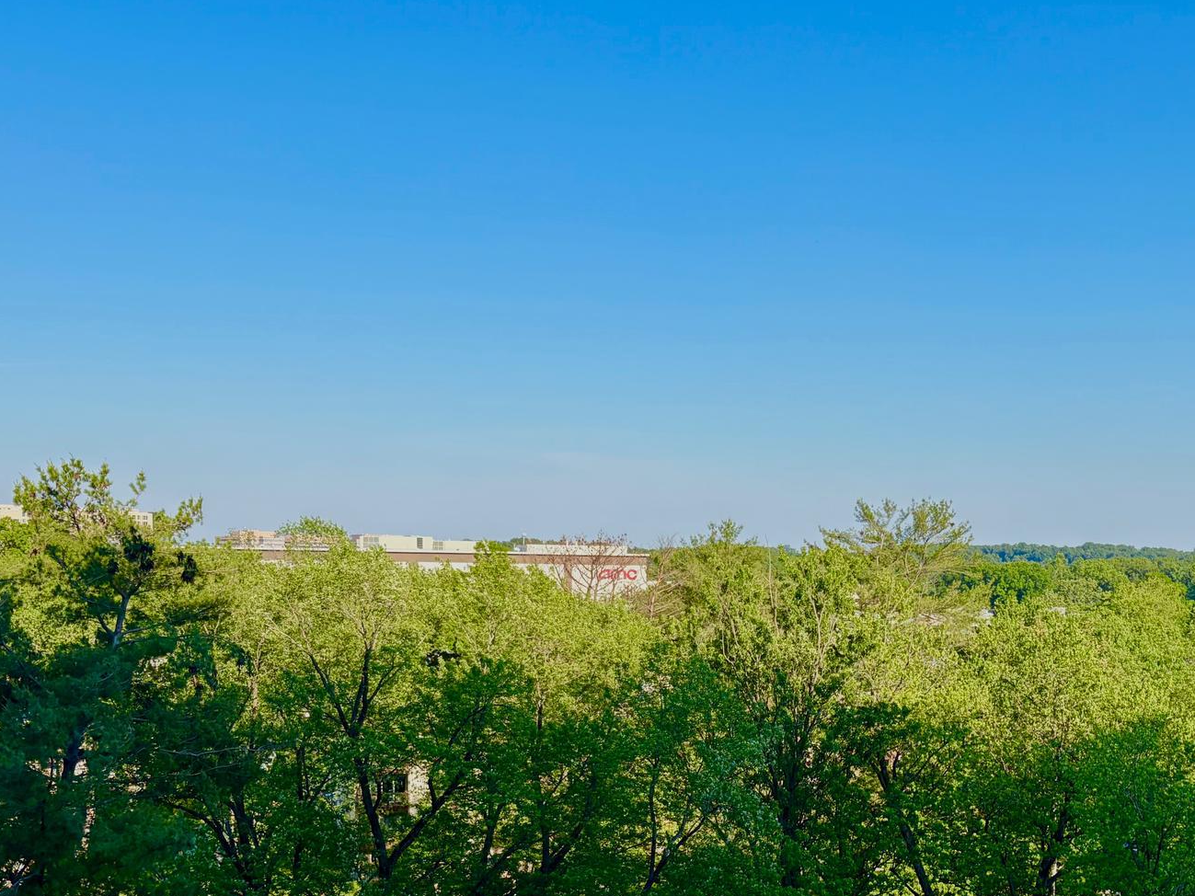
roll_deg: -0.8
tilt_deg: -2.0
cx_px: 673
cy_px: 659
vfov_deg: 34.5
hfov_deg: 45.7
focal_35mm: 41
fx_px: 1415
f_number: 1.6
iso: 50
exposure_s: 1/2451
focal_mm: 5.96
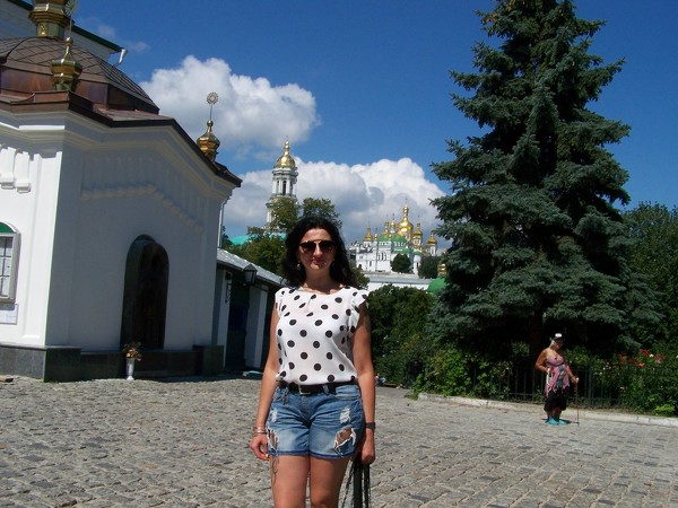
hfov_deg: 49.0
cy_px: 254
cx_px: 339
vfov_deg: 37.7
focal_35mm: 38
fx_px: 744
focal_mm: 6.3
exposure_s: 1/1000
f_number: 5.6
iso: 100
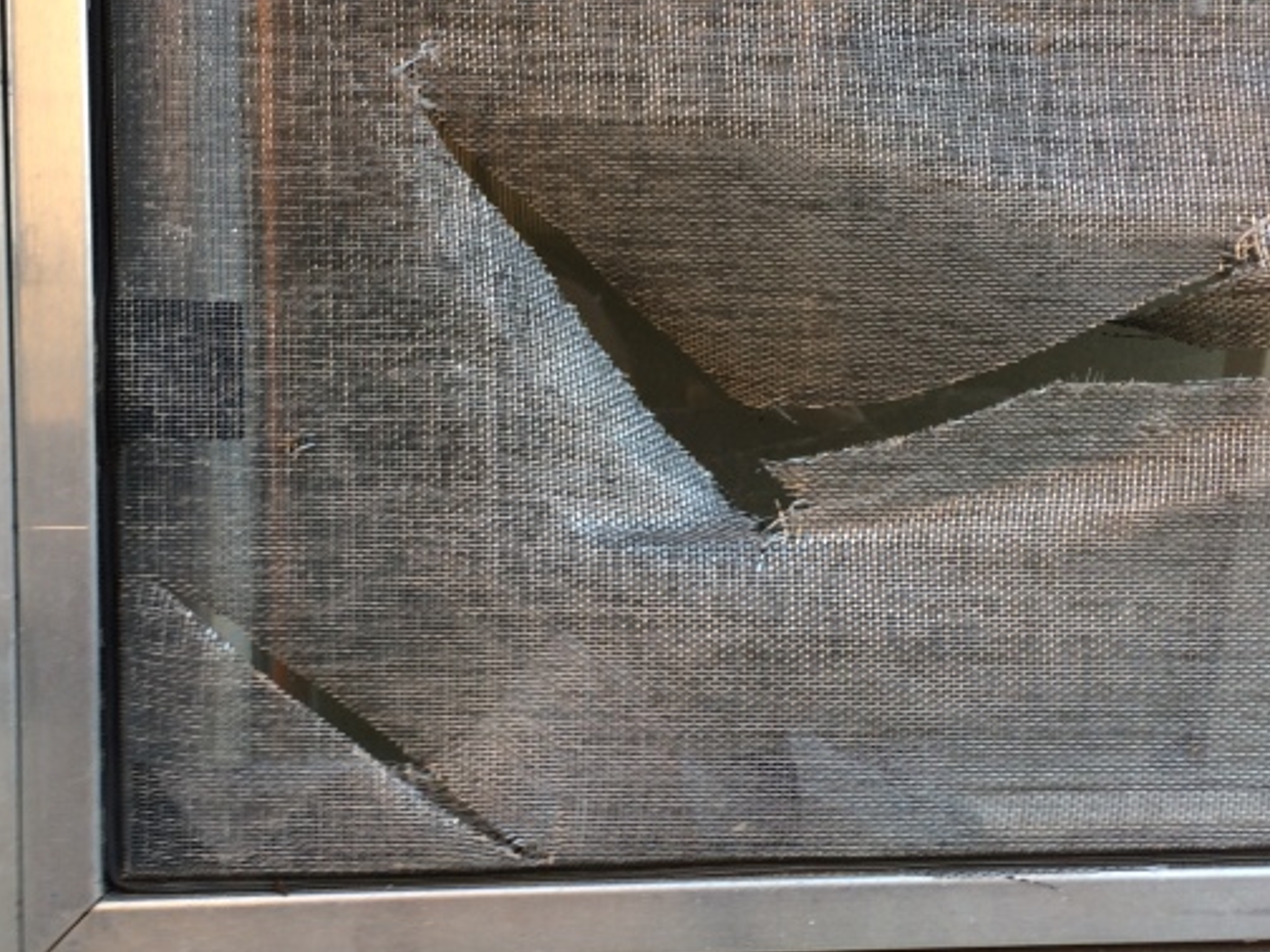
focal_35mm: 46
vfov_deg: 31.5
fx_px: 1688
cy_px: 519
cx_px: 615
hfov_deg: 41.2
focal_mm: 4.15
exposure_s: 1/60
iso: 40
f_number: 2.2
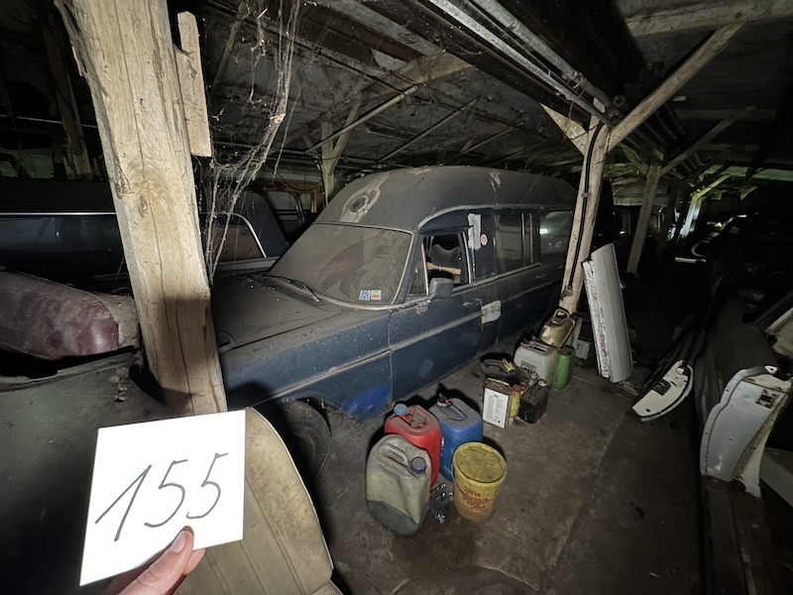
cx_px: 396
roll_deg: -0.2
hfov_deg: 102.1
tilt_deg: -16.2
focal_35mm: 14
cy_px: 298
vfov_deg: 85.7
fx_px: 321
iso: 640
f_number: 2.2
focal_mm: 2.22
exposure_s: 1/9
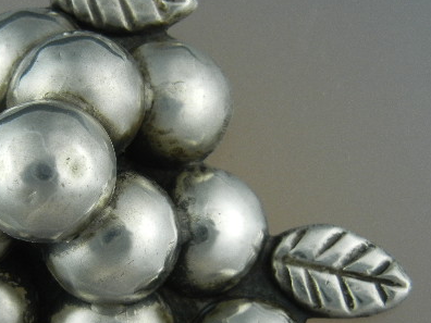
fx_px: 1370
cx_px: 99
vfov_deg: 13.5
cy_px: 196
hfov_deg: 17.8
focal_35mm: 110
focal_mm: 12.2
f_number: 4.1
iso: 400
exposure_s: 1/27.3
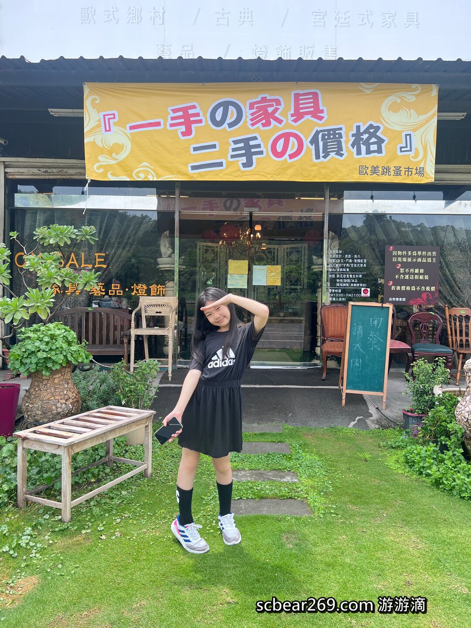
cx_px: 236
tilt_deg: -2.1
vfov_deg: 67.3
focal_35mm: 26
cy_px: 314
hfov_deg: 53.1
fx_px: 472
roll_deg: -1.8
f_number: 1.5
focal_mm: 5.7
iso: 50
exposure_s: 1/670
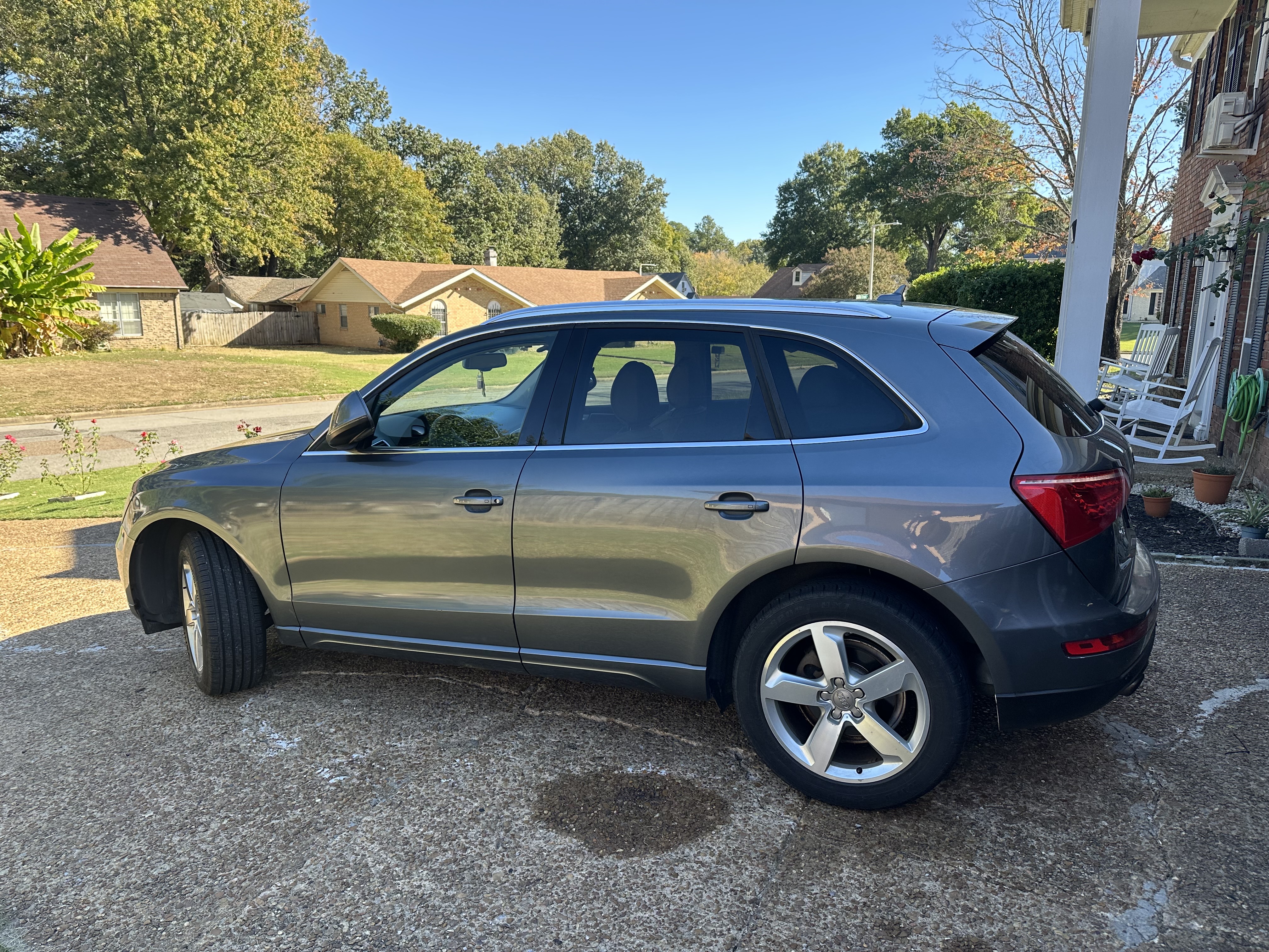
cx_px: 634
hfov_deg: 71.6
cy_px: 476
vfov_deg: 56.8
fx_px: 880
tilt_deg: -11.4
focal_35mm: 24
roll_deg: -0.2
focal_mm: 6.86
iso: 80
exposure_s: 1/810
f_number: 1.78
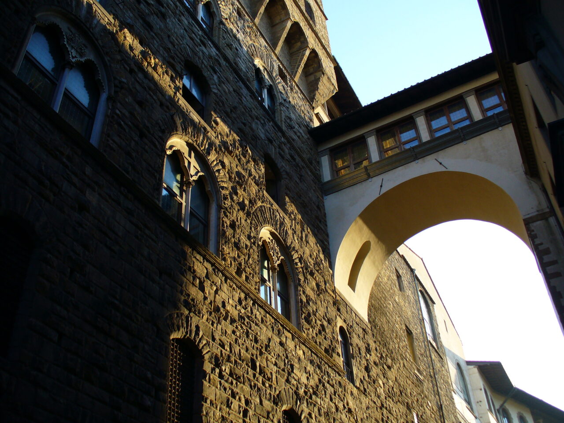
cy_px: 212
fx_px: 603
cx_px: 282
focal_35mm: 37
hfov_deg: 50.1
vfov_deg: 38.7
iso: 80
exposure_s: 1/250
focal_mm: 6.1
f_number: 2.8
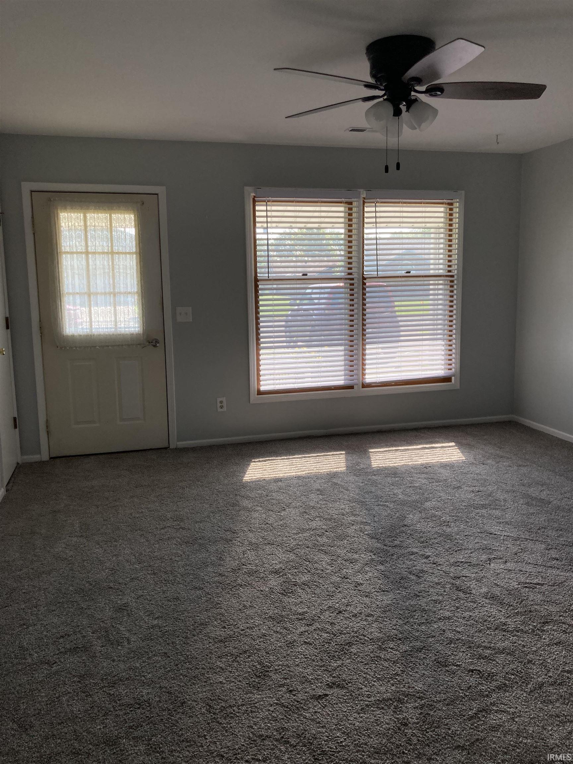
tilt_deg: -8.1
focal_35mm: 28
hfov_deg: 49.7
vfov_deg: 63.4
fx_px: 618
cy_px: 382
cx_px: 286
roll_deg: +1.0
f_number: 1.8
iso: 20
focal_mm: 3.99
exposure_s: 1/369
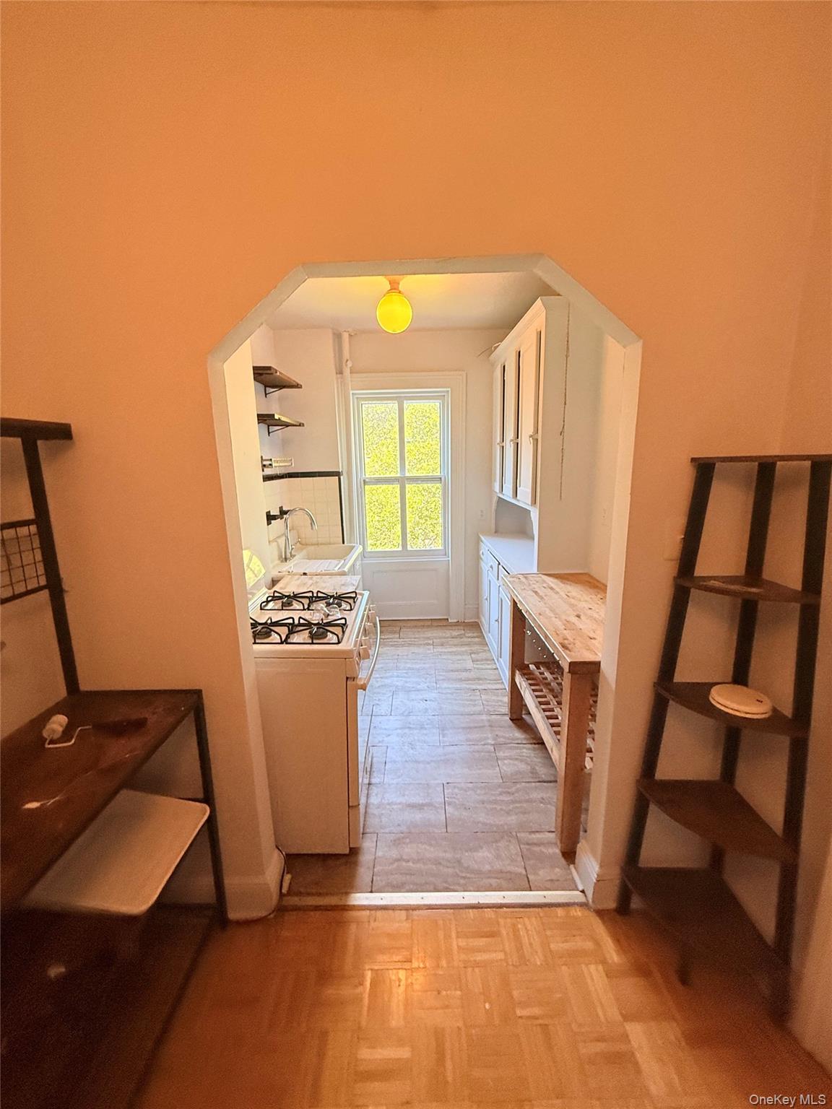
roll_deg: +2.6
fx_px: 449
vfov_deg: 102.1
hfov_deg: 85.7
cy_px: 554
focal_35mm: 14
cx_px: 416
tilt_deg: -10.3
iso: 320
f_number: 2.2
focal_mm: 2.22
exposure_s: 1/99
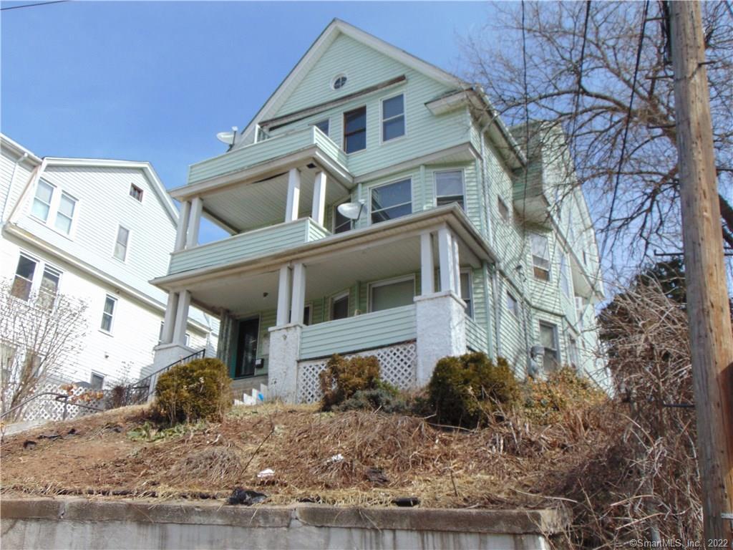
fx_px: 699
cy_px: 275
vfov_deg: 42.9
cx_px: 366
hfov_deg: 55.4
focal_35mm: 33
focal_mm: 5.8
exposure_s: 1/160
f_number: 8.2
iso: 80
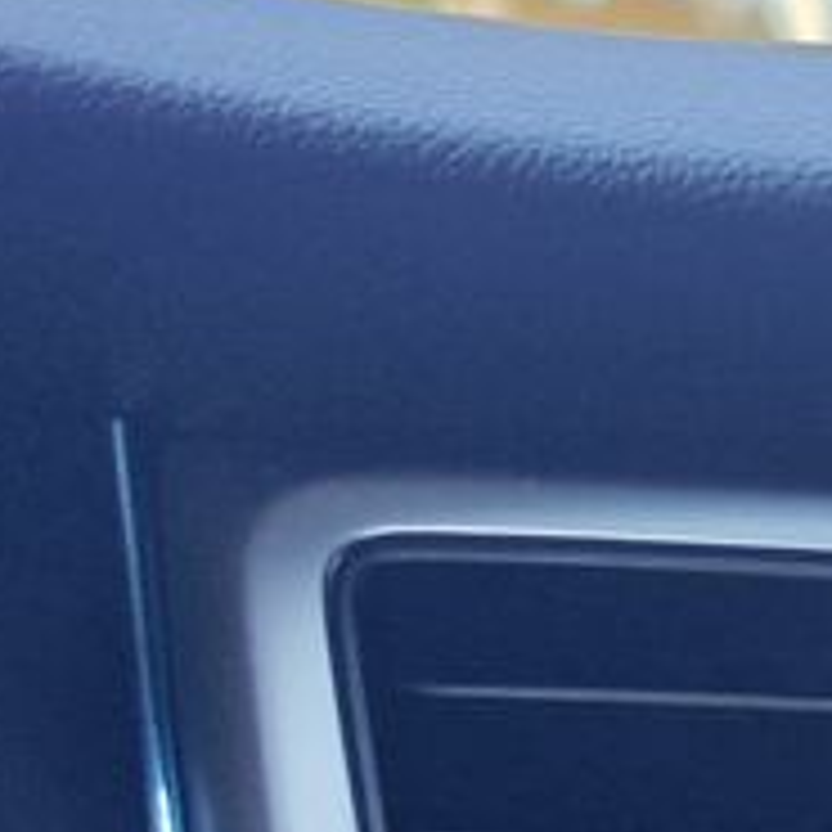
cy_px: 985
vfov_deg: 12.9
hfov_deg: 10.0
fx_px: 3589
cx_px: 2451
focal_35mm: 132
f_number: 1.69
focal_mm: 7.01
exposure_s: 1/117
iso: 50
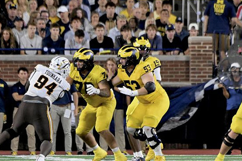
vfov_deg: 1.9
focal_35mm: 725
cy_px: 92
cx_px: 101
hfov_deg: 2.8
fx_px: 4873
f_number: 5.6
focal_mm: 400
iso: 6400
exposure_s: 1/1000
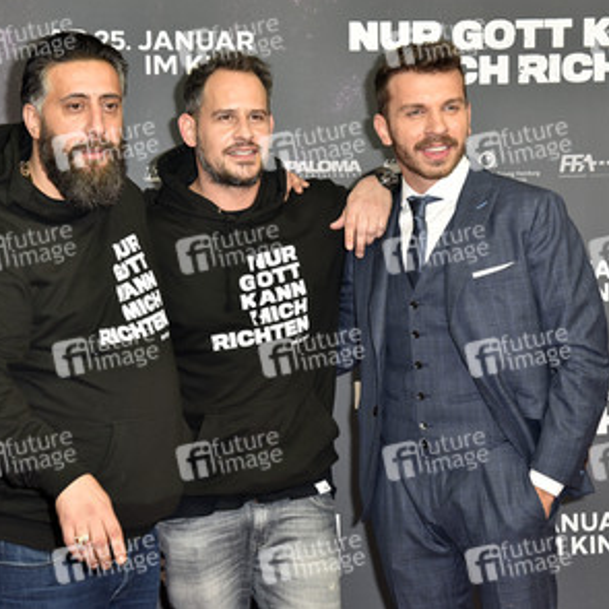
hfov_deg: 19.1
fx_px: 1811
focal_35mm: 91
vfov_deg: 19.1
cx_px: 257
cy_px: 301
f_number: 5.6
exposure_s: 1/200
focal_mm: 70
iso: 1000
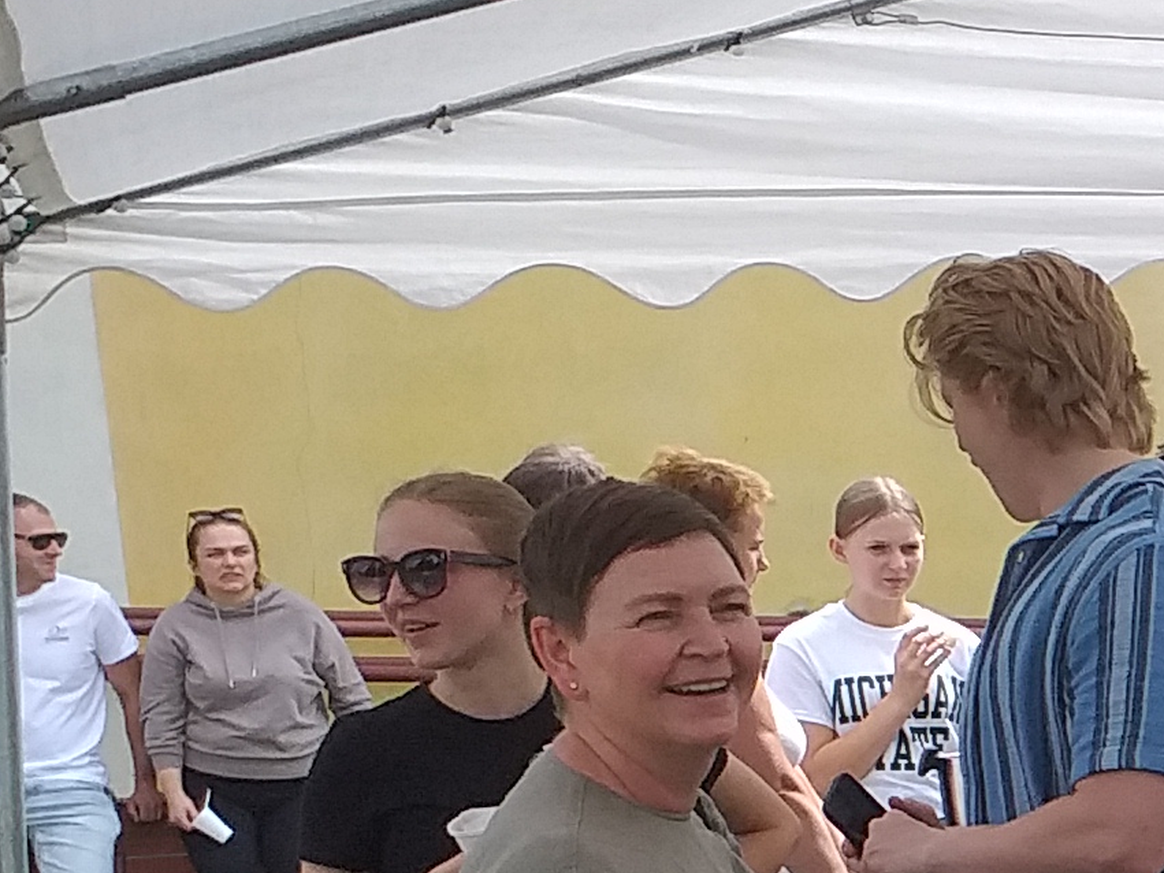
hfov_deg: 12.8
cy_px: 1315
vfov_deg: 10.9
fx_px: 4404
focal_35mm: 131
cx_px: 2473
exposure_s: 1/621
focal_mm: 3.6
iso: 40
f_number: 1.9
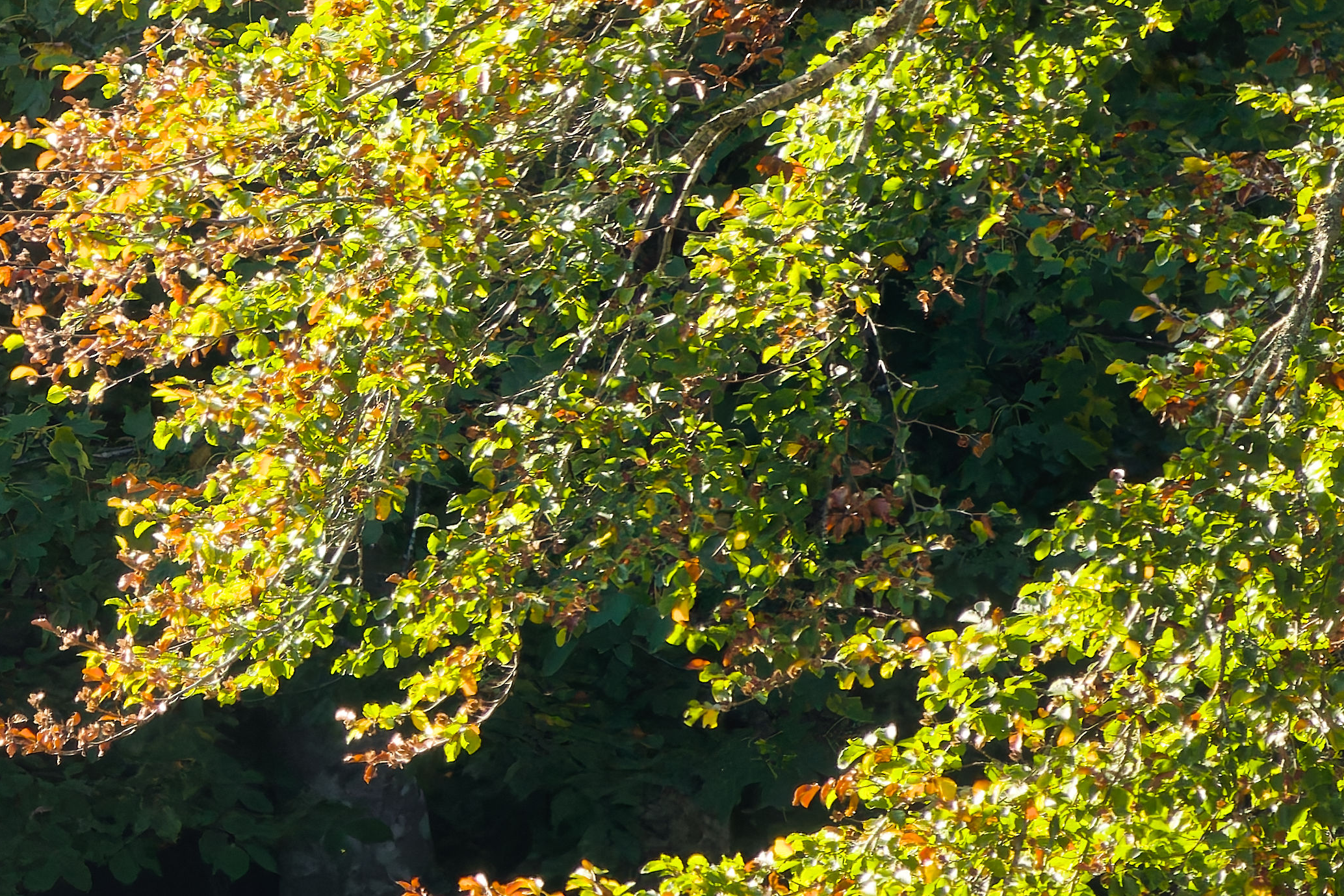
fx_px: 81200
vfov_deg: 0.6
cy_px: 1048
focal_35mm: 2175
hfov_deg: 0.9
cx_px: -550
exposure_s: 1/640
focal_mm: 500
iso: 800
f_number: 6.3
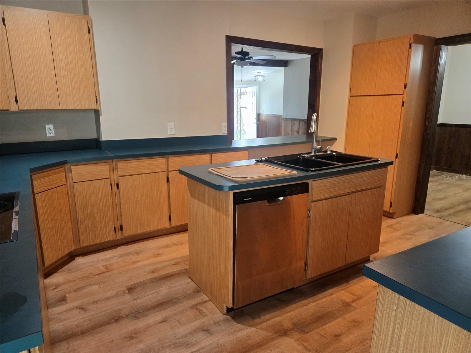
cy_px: 176
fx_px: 313
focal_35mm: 23
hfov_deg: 73.9
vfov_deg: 58.9
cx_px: 236
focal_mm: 5.4
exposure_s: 1/120
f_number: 1.8
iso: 640
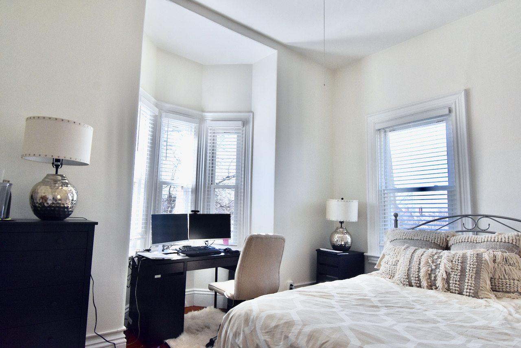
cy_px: 174
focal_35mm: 21
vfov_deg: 59.5
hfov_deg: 81.2
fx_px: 304
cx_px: 260
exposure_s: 1/200
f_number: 7.1
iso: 800
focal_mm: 14
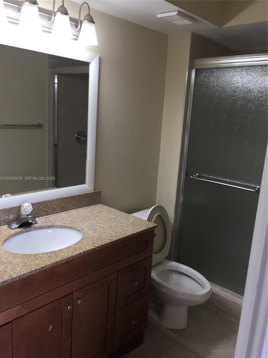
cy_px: 179
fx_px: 299
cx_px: 134
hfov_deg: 48.2
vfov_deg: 61.7
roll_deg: -2.5
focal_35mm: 29
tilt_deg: -12.0
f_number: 2.2
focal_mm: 4.15
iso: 32
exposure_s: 1/60
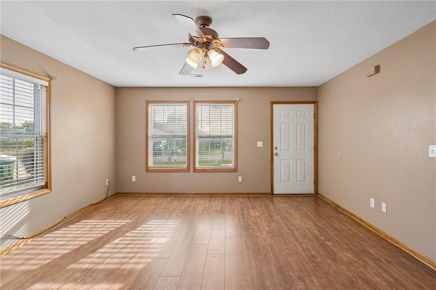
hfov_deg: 96.8
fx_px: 194
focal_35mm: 16
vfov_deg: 73.7
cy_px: 145
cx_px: 218
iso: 640
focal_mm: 16
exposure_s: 1/50
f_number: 6.3
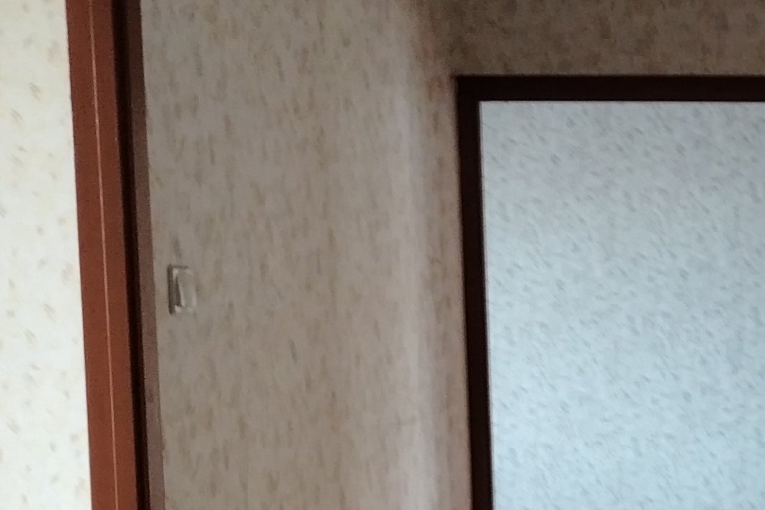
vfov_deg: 14.3
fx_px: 1997
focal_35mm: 94
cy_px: 514
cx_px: 945
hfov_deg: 20.2
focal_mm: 5.25
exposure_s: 1/33.3
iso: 919
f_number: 1.75
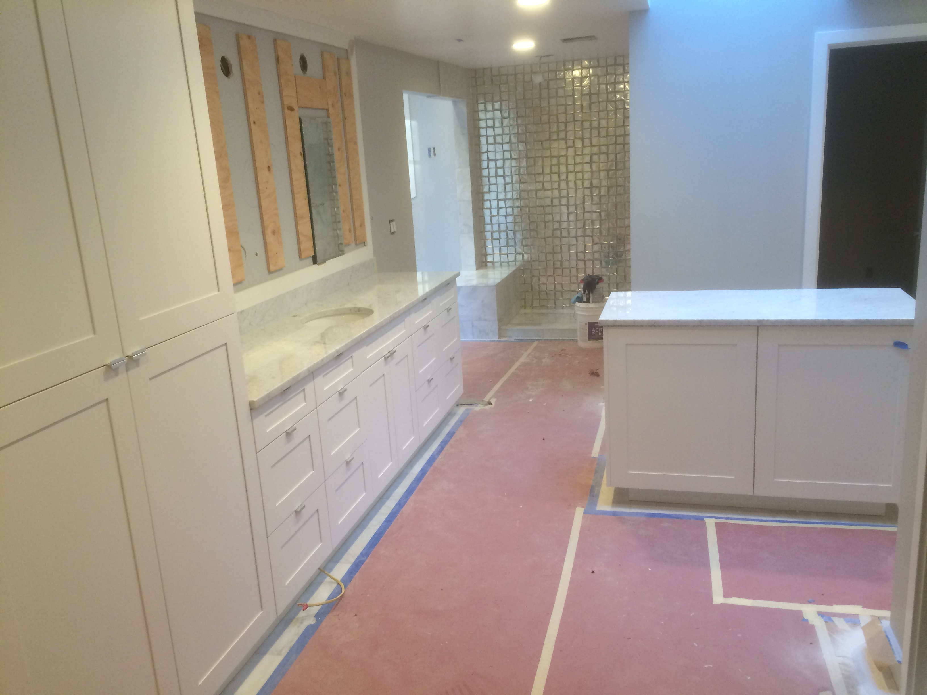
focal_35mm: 29
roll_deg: +4.9
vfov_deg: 48.2
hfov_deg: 61.7
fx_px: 777
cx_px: 464
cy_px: 348
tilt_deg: -14.7
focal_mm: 4.15
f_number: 2.2
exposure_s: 1/30
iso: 80
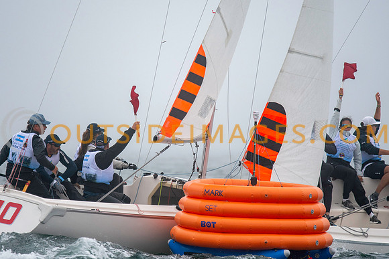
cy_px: 109
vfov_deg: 2.6
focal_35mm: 533
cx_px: 163
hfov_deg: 3.9
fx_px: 5757
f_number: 4
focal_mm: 300
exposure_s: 1/2500
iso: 250
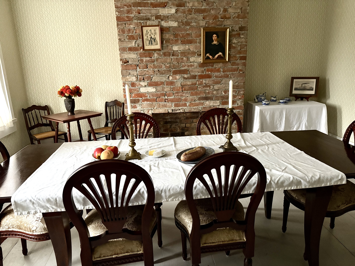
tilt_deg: -15.0
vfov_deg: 53.1
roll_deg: +1.6
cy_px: 133
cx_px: 178
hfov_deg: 67.3
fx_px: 267
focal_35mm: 26
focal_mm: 5.96
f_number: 1.6
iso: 800
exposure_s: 1/30
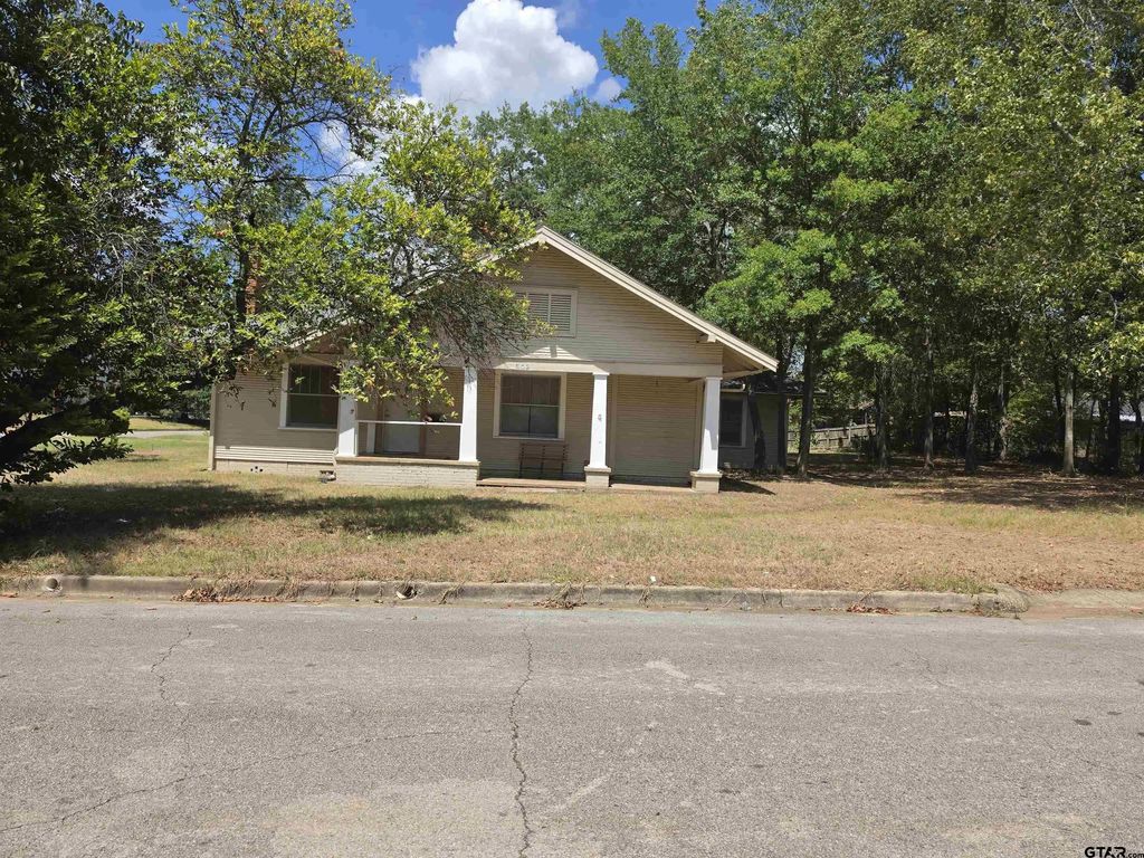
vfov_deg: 58.9
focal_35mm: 23
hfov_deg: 73.9
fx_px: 760
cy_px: 429
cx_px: 572
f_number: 1.4
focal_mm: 6.5
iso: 64
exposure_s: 1/7058
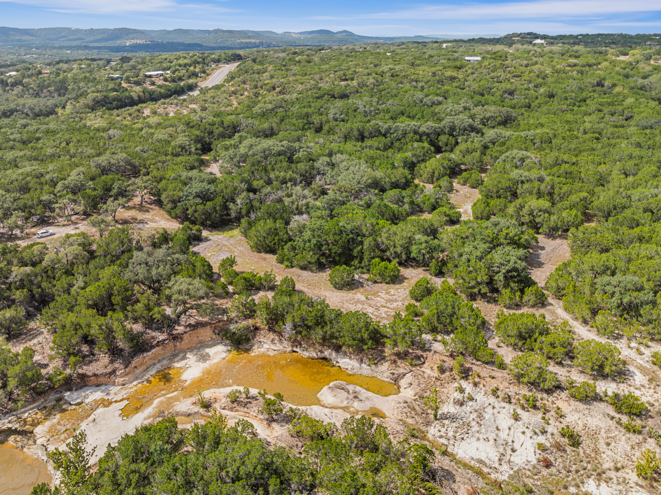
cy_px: 248
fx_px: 458
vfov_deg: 56.8
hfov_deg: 71.6
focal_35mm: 24
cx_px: 330
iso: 130
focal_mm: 12.29
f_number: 2.8
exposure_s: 1/800
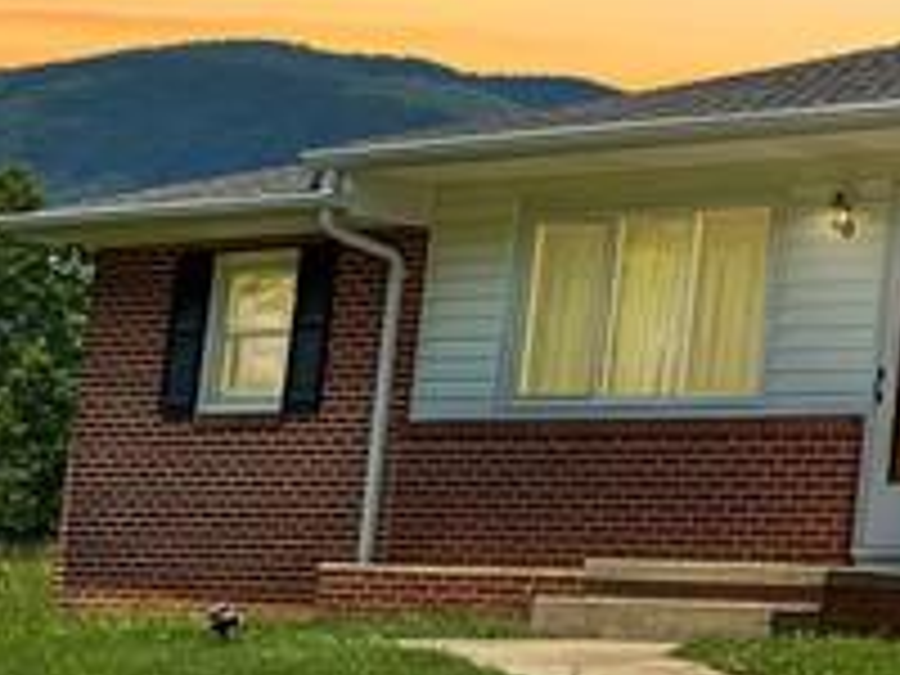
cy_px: 207
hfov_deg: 13.0
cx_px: 1773
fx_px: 3458
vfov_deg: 11.1
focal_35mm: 133
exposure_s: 1/6000
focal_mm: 5.1
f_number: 1.6
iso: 32
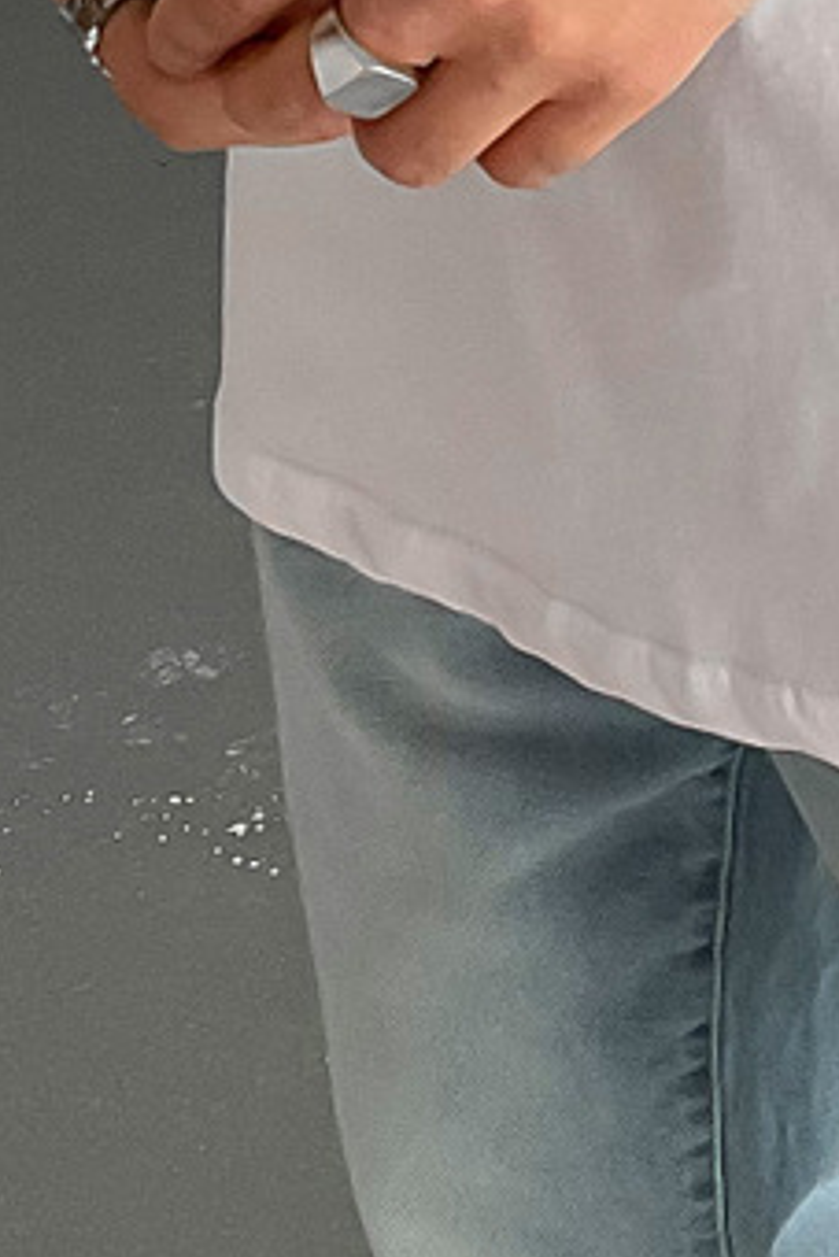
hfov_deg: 9.4
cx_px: 1231
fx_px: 4959
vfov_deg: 14.2
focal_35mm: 142
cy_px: -7
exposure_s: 1/110
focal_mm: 3
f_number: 1.8
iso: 64
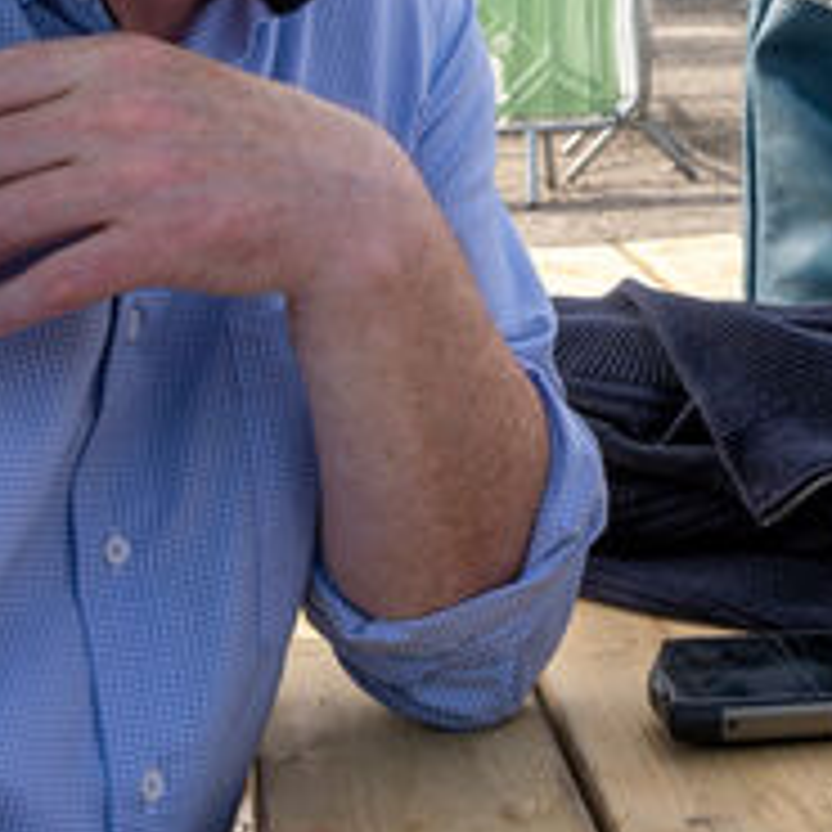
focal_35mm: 88
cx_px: 1142
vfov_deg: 18.6
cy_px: -182
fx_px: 2393
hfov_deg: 18.1
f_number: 8
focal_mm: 24
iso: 160
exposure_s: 1/250
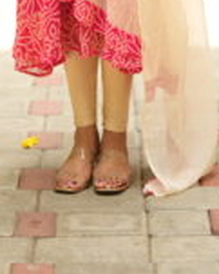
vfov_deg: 8.0
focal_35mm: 237
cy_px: -113
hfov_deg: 6.5
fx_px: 1918
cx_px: 67
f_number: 1.6
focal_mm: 85
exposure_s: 1/800
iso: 100
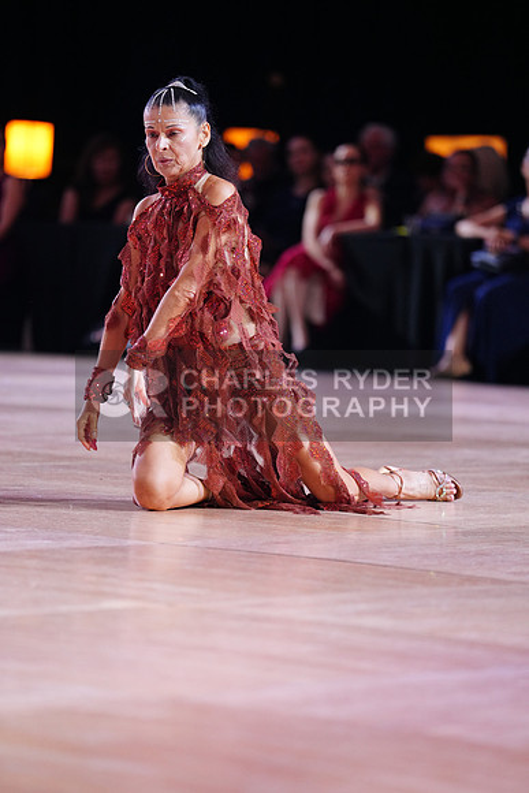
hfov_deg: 6.9
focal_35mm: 200
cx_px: 264
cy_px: 396
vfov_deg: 10.3
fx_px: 4405
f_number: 2.8
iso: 2000
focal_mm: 200
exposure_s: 1/400
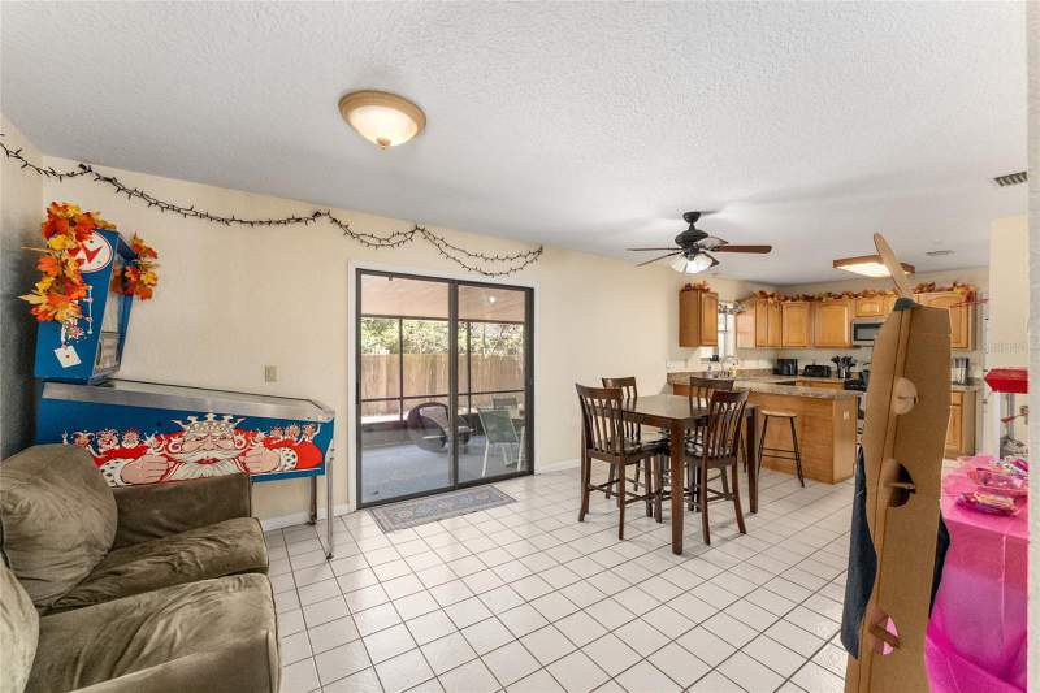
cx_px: 520
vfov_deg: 81.2
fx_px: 404
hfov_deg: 104.3
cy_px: 346
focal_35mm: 14
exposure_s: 1/30
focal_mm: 14
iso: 5000
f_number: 7.1
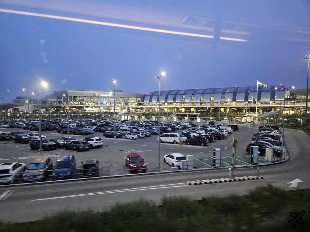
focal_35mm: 23
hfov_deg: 73.9
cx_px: 155
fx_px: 206
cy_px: 116
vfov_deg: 58.9
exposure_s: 1/30
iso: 640
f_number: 1.8
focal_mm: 5.4
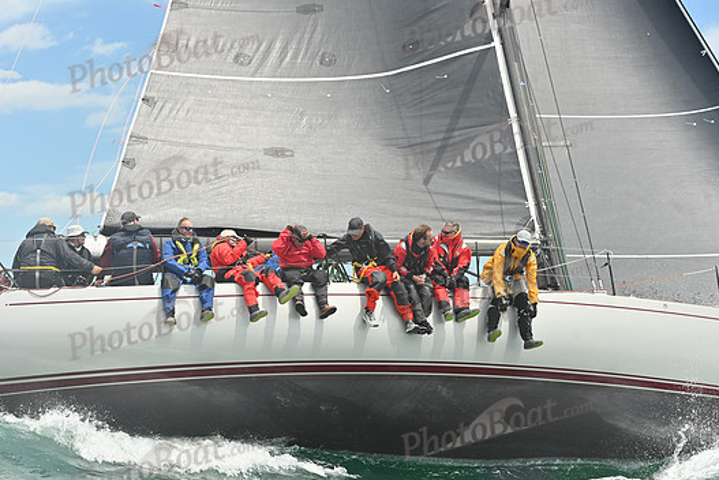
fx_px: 1539
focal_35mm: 77
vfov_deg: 17.7
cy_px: 235
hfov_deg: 26.3
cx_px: 332
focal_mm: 70
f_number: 6.3
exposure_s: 1/1250
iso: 250
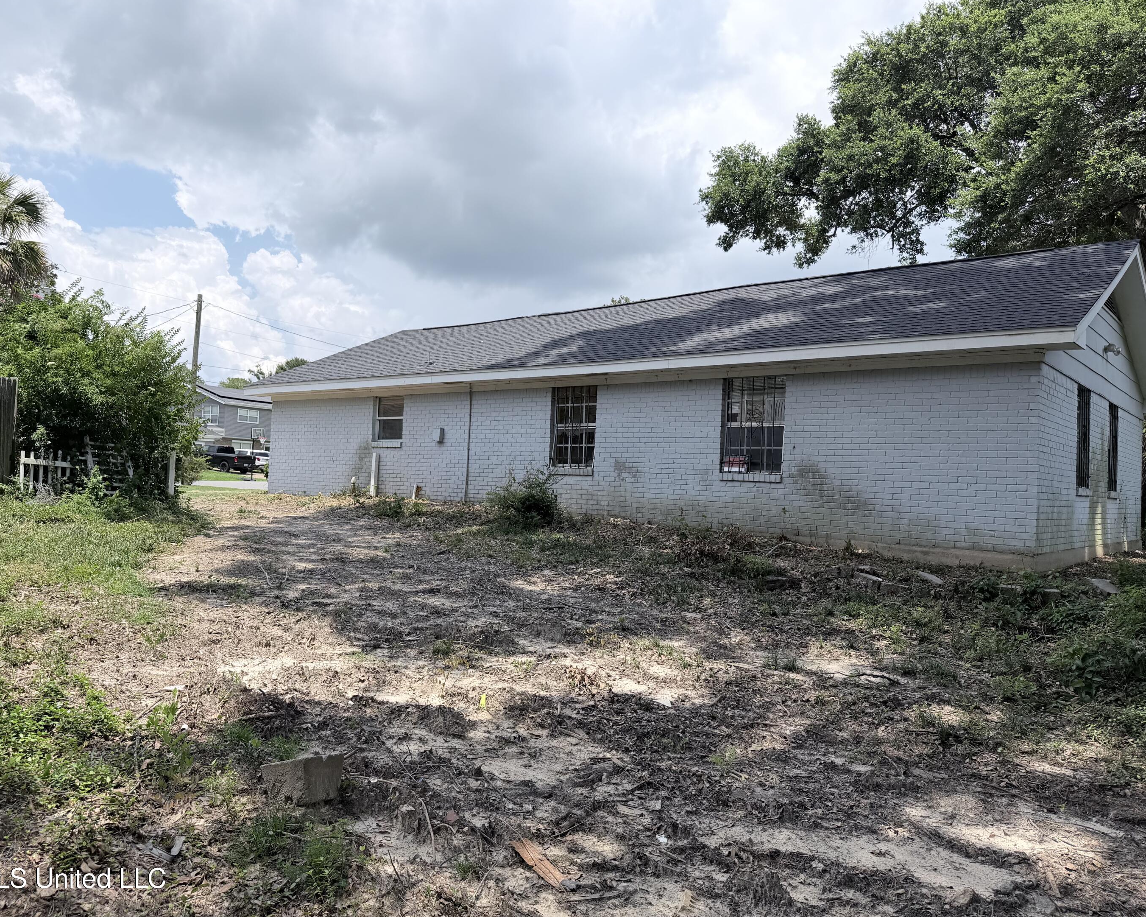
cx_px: 520
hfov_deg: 65.9
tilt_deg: +1.6
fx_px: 882
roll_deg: -2.4
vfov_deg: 54.9
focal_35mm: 26
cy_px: 445
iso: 80
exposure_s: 1/5319
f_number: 1.78
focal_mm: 6.76
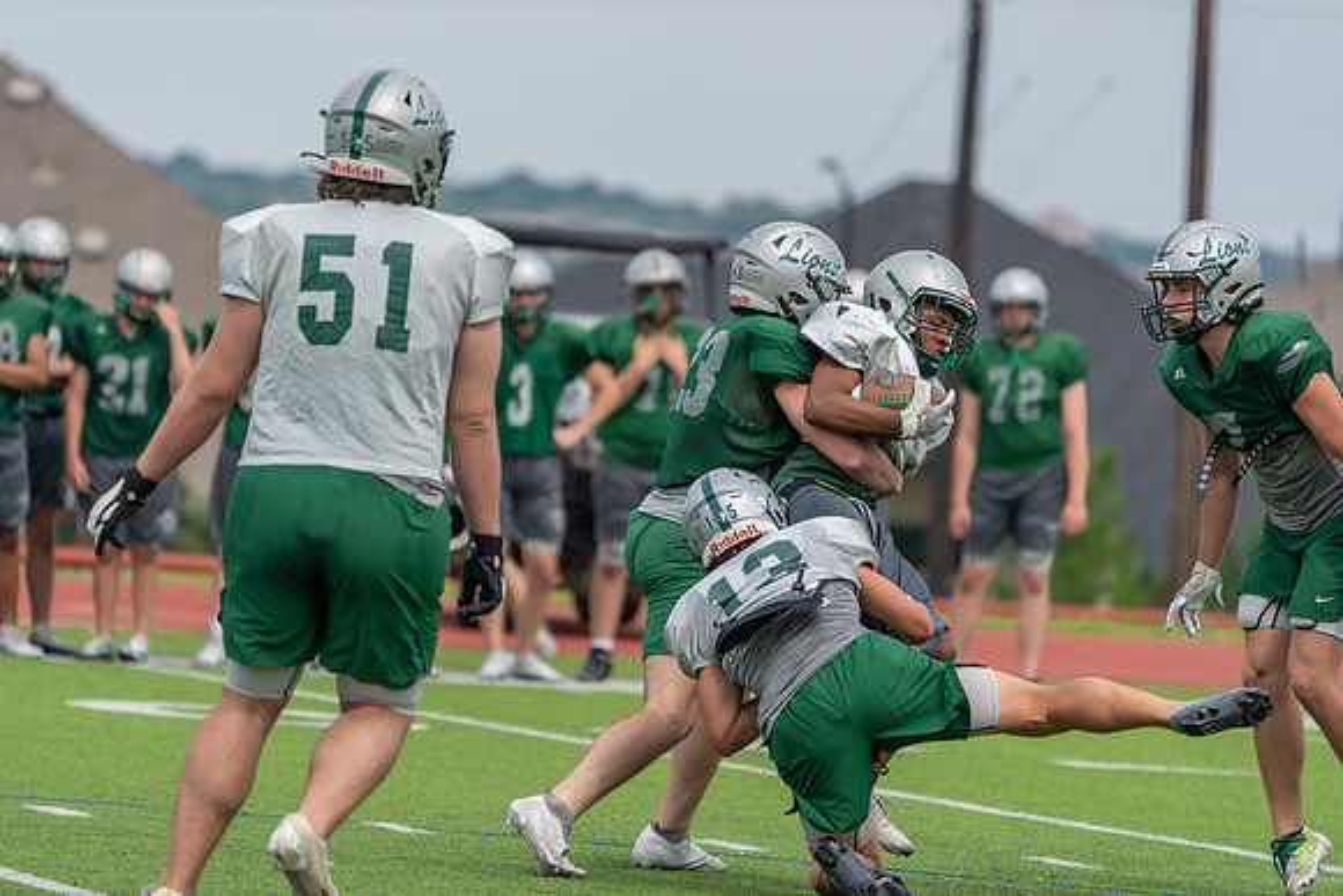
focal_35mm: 321
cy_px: 448
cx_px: 672
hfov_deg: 6.4
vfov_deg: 4.3
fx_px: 11977
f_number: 5.6
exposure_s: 1/1250
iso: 320
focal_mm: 321
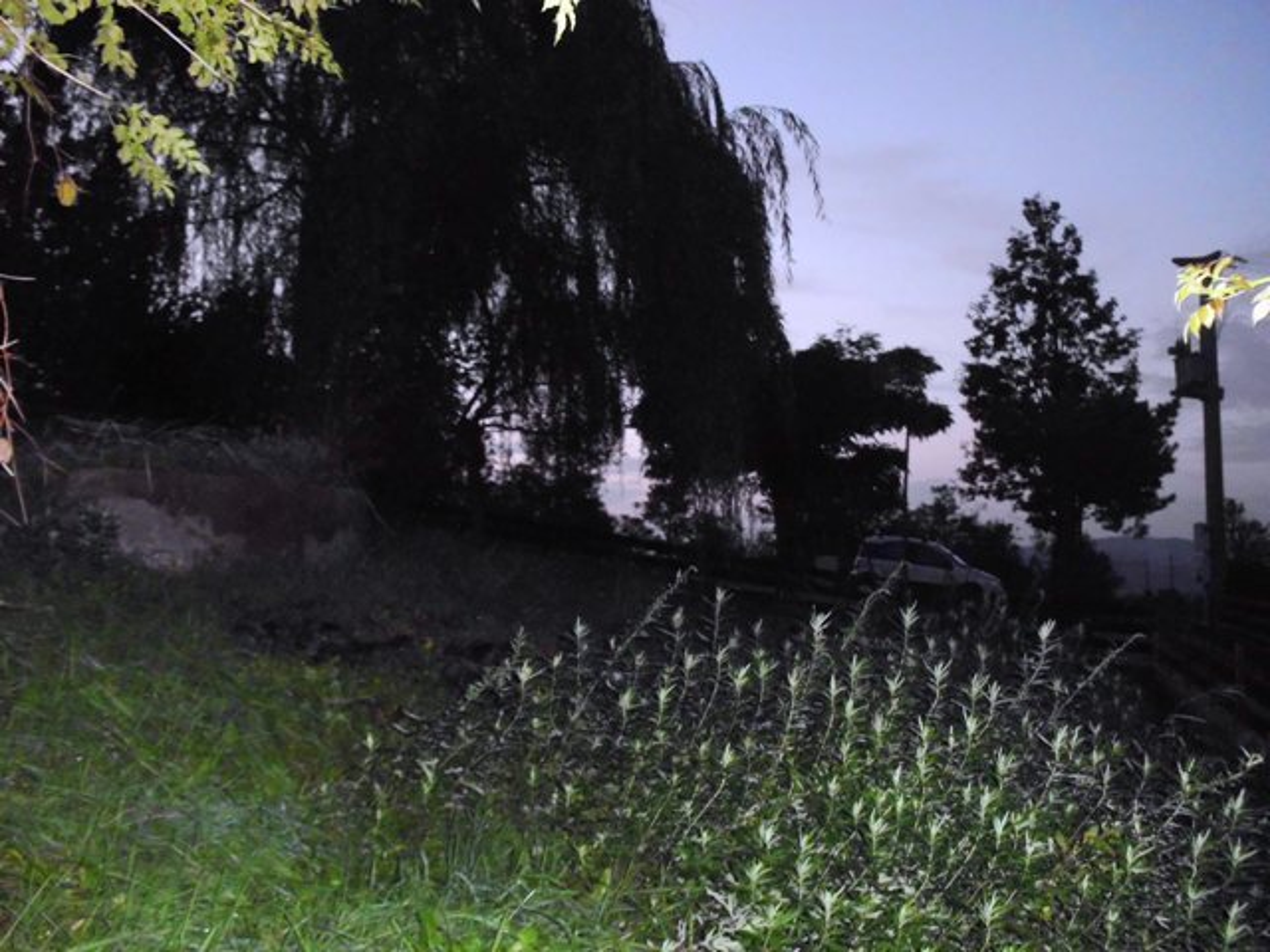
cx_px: 635
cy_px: 476
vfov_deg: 39.7
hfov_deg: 51.4
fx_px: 1321
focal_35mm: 36
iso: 400
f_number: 2.9
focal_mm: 6.3
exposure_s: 1/60
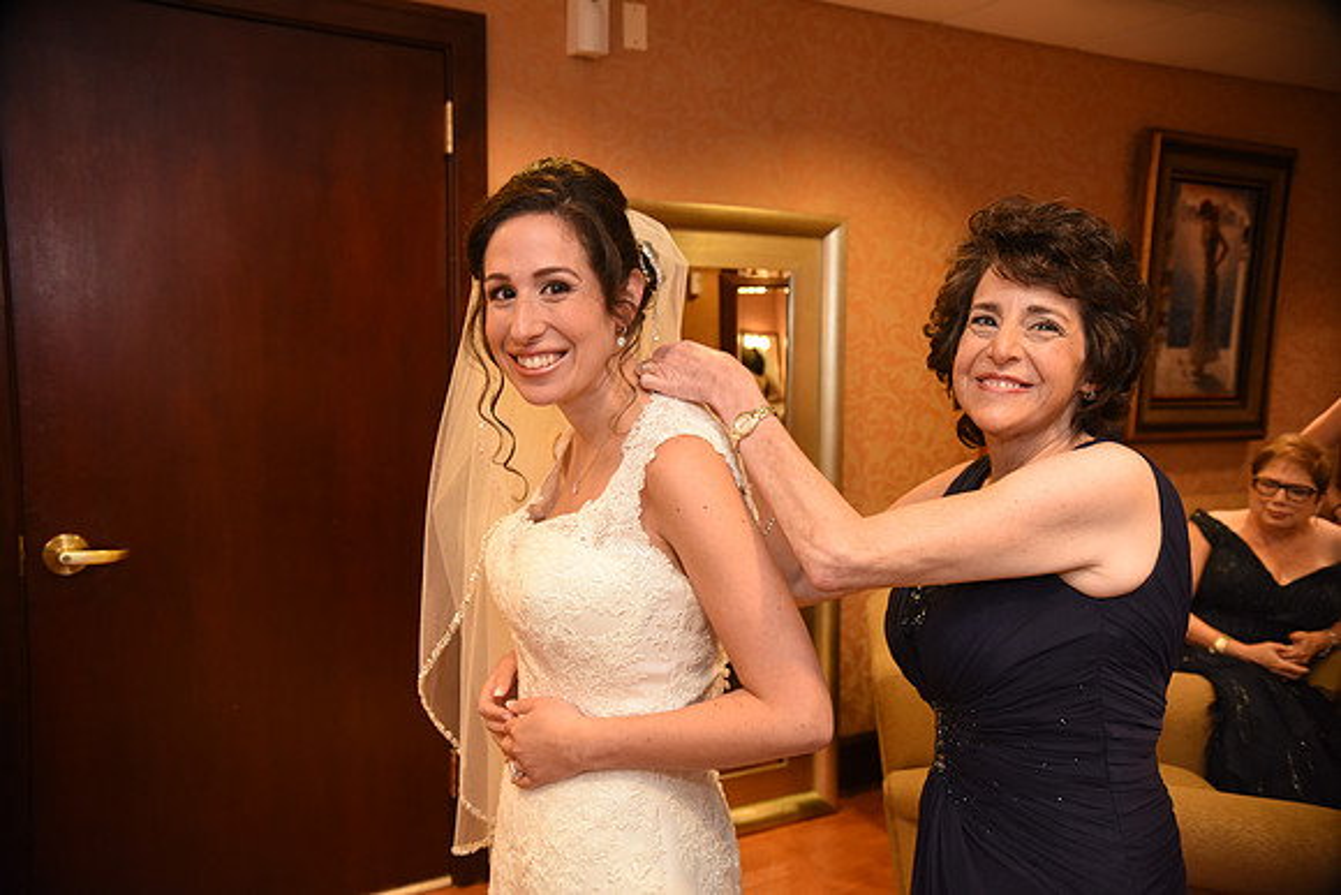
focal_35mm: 30
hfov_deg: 61.9
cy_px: 448
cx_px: 670
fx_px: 1118
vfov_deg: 43.6
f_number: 5
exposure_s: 1/60
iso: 2000
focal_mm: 30
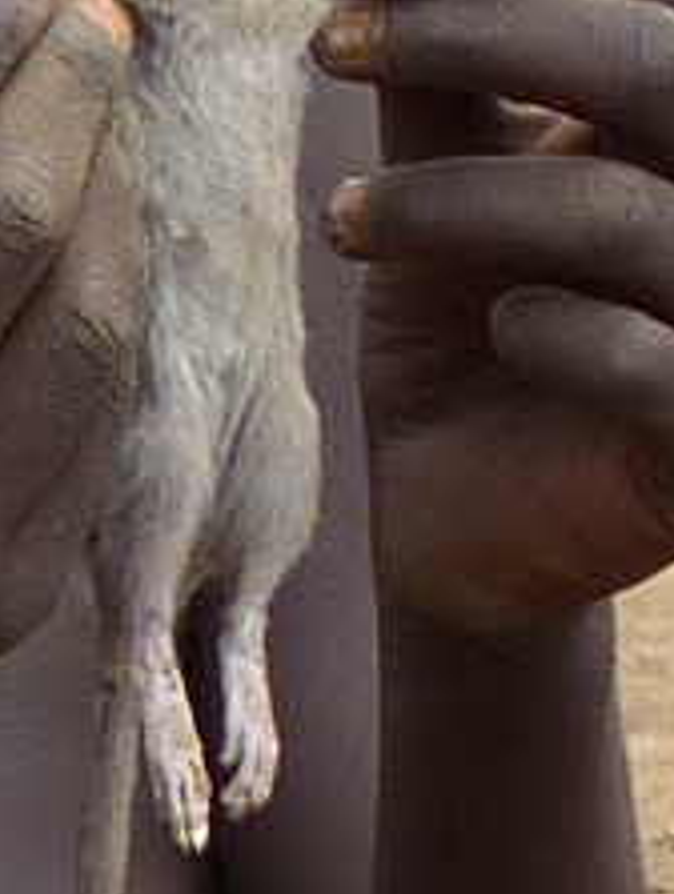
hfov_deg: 7.8
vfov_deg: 10.4
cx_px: -181
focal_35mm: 188
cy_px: 12
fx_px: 4867
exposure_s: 1/640
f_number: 4
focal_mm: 7.6
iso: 100
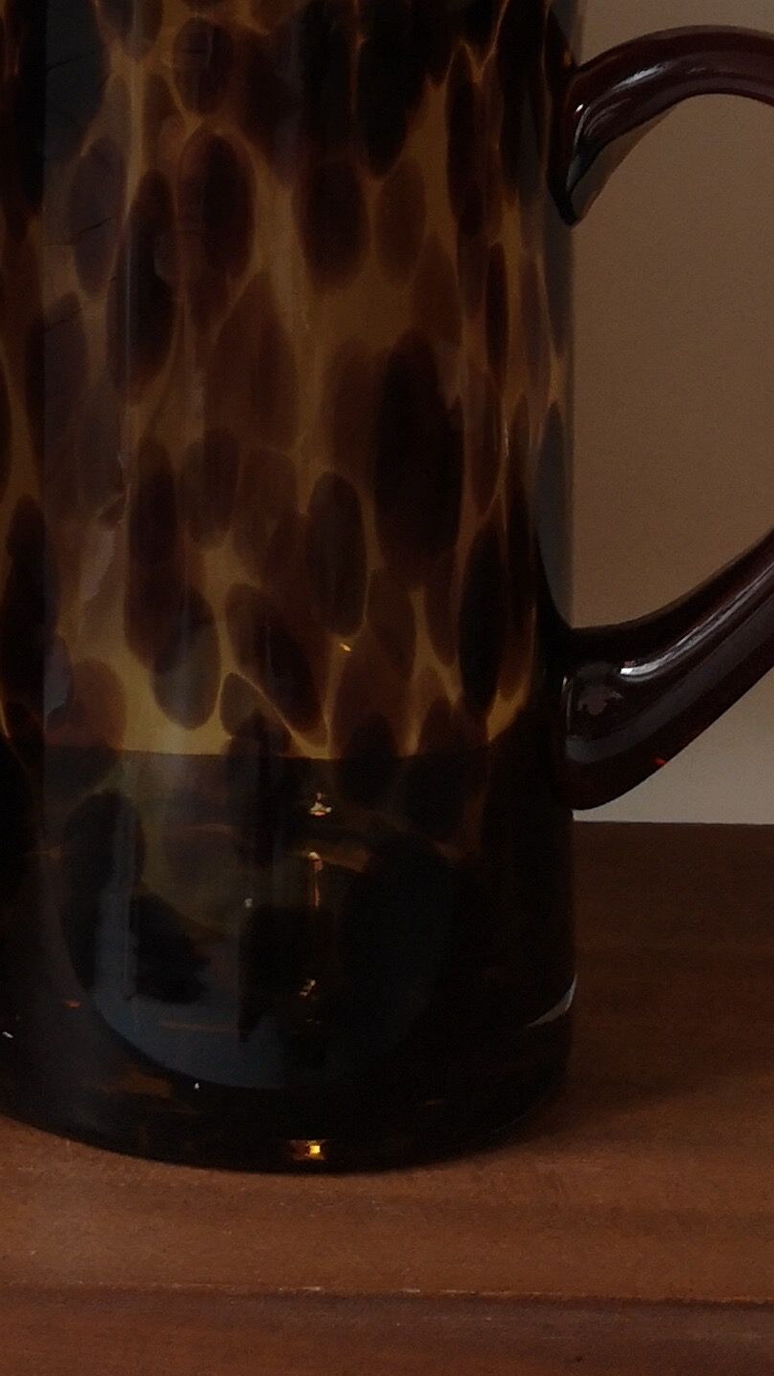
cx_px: -274
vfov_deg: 23.9
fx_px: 2954
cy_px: -275
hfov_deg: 14.2
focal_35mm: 81
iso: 100
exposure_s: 1/50
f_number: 1.8
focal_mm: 3.95
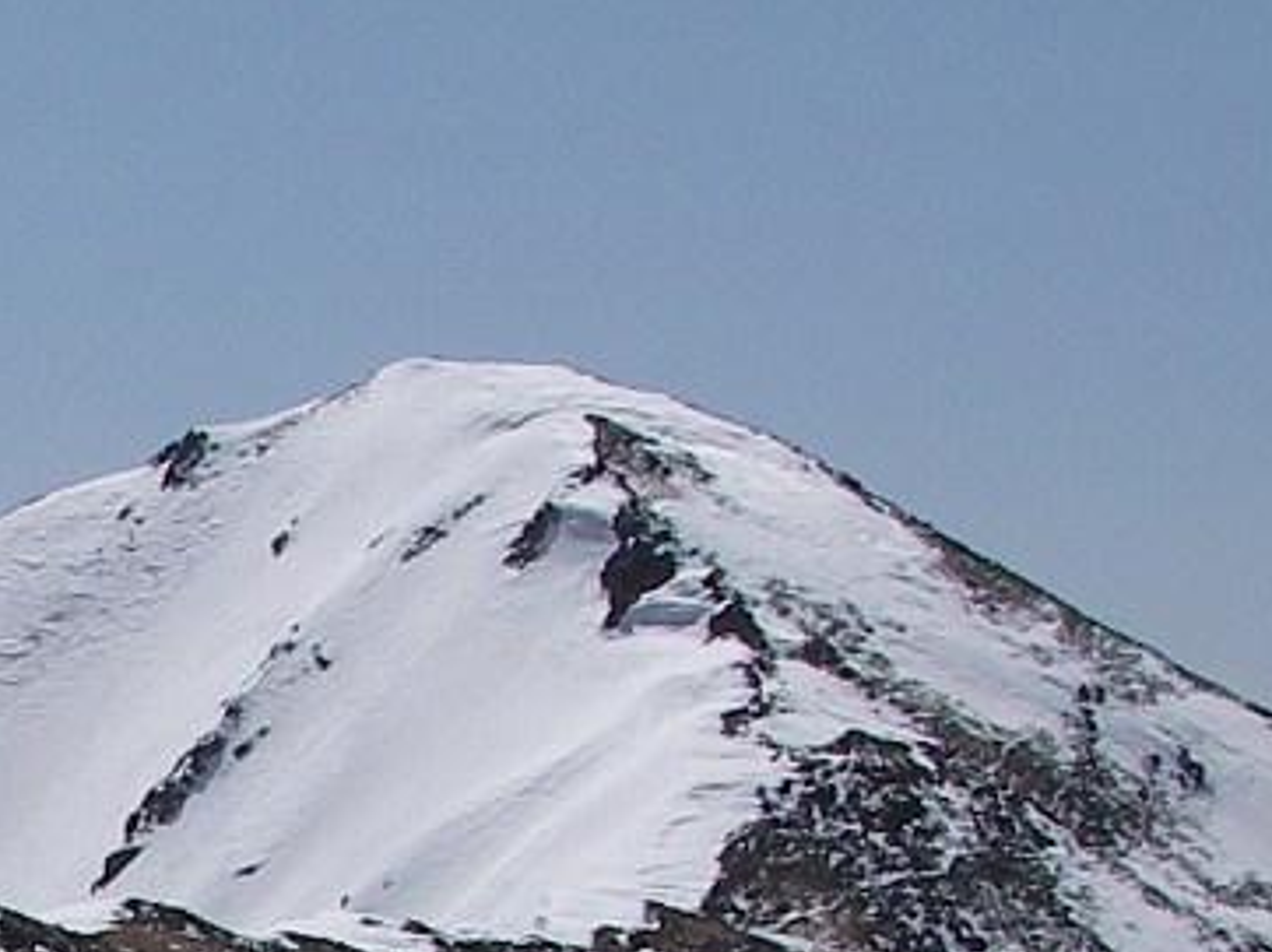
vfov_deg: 8.5
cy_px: 1700
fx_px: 6169
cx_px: -965
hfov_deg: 11.0
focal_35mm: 168
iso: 64
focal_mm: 6.3
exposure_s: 1/800
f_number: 6.6
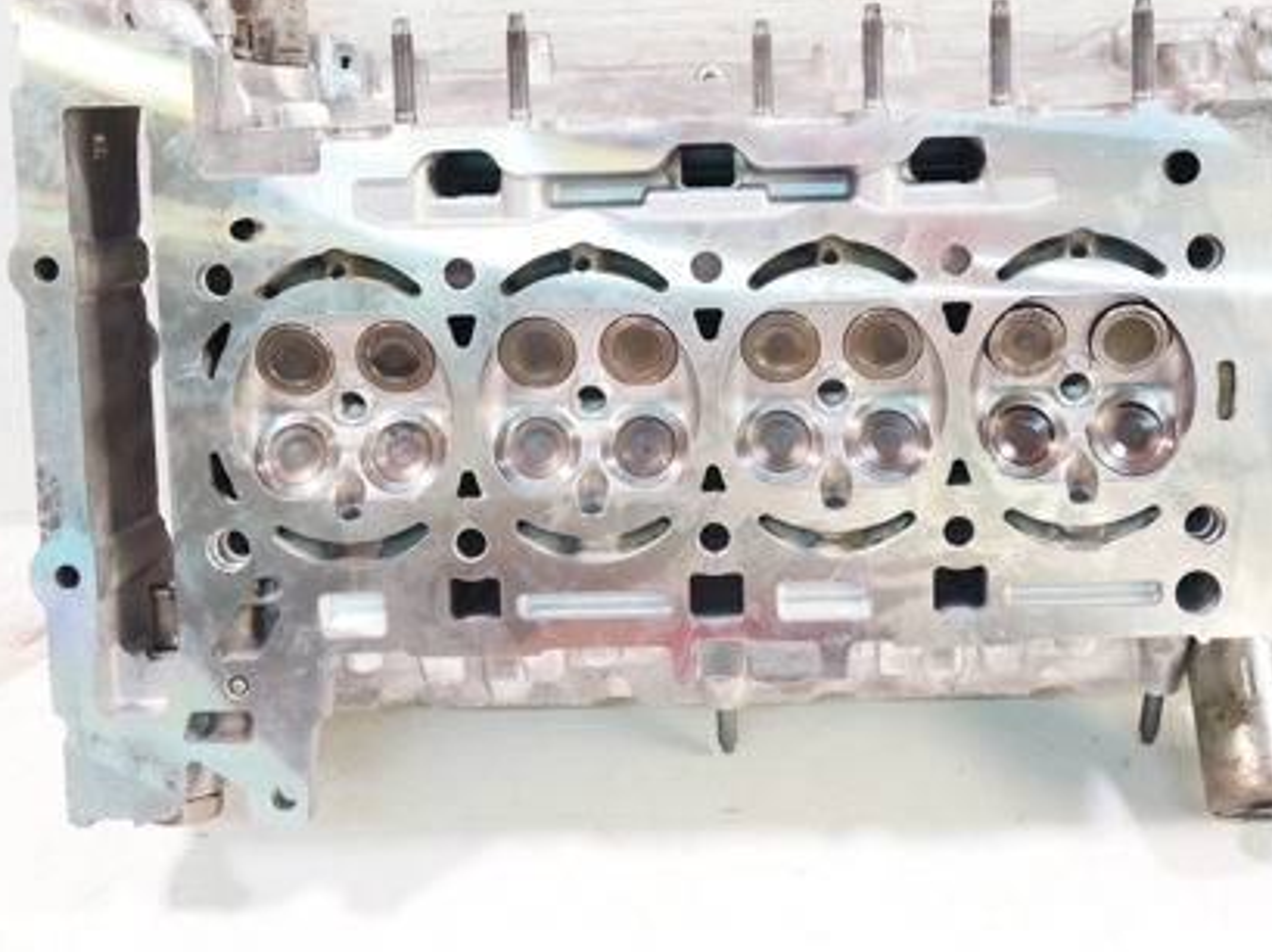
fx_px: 1726
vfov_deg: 30.8
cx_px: 731
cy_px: 383
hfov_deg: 40.4
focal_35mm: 47
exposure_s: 1/60
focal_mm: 15
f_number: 3.8
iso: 1250
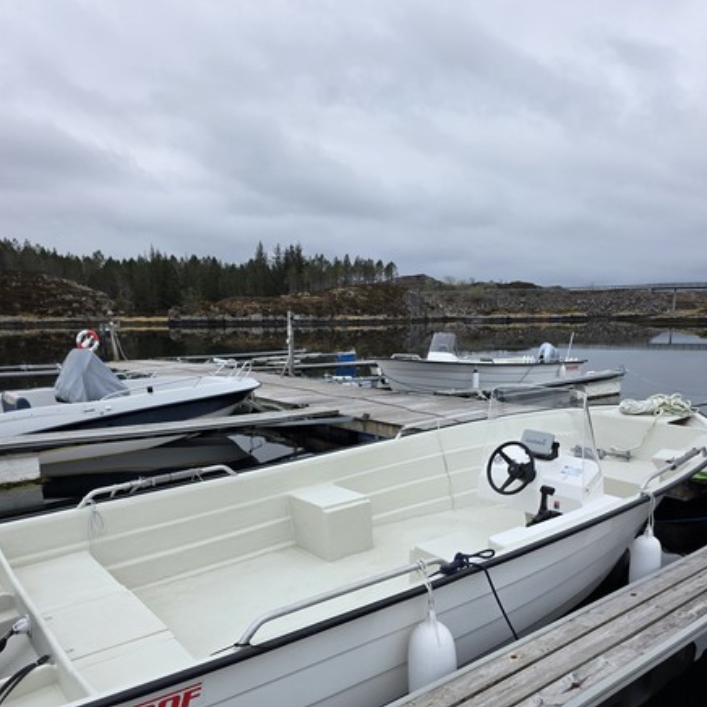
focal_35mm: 28
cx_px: 363
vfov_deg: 56.2
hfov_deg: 57.3
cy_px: 464
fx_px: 647
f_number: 1.7
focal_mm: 6.3
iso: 80
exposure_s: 1/2180
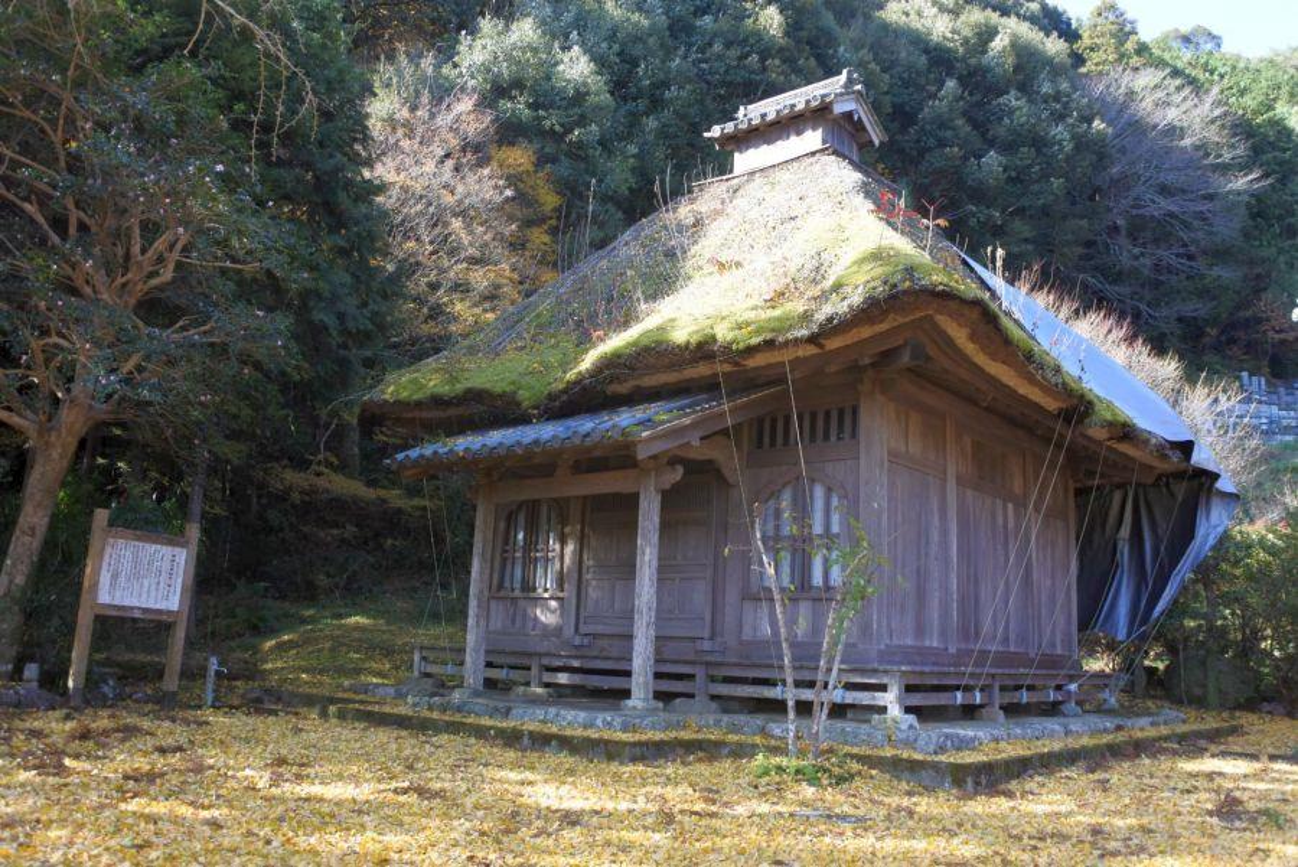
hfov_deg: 61.9
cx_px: 649
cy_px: 434
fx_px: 1082
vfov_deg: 43.7
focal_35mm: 30
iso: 280
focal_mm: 11.2
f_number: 4
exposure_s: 1/250
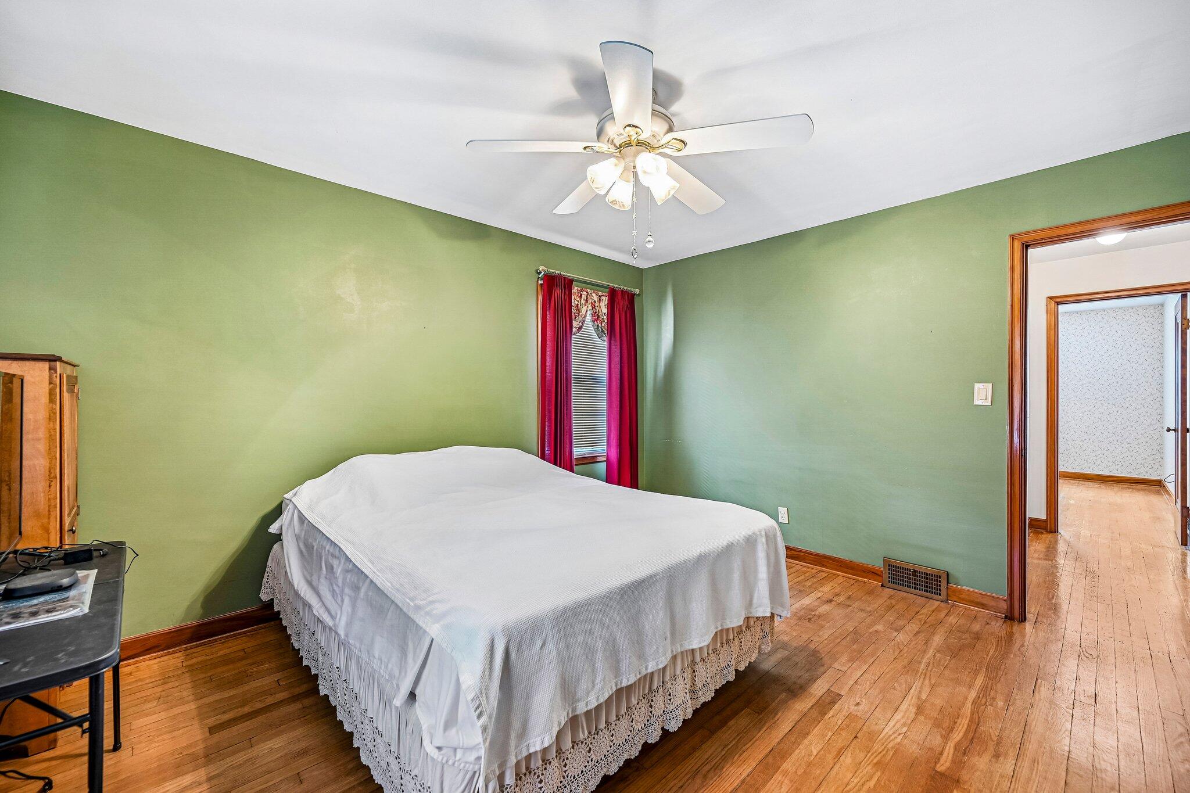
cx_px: 595
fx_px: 463
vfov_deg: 81.2
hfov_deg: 104.3
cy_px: 396
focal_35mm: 14
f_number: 4.8
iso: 400
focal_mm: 14
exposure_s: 1/6
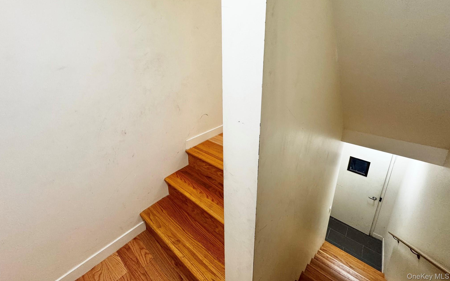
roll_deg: +0.6
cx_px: 225
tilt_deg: -17.7
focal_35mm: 15
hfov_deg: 101.5
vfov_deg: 73.9
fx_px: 184
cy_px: 111
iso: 250
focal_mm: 2.22
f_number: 2.2
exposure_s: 1/120
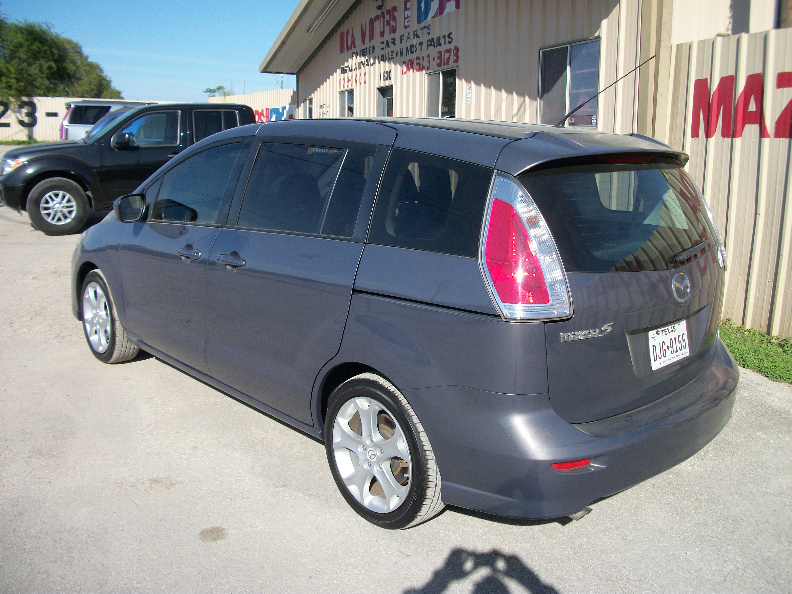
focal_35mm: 32
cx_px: 396
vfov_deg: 44.2
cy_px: 297
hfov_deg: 56.8
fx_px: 732
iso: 80
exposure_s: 1/200
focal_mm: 5.7
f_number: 8.8
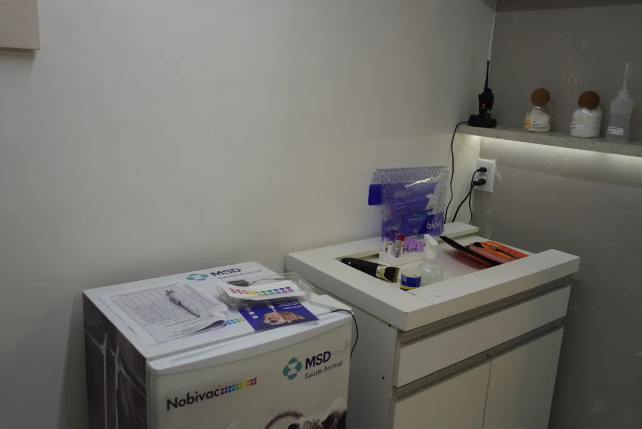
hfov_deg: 59.5
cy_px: 214
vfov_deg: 41.8
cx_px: 321
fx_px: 562
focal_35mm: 32
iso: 320
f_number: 4
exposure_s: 1/160
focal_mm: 21
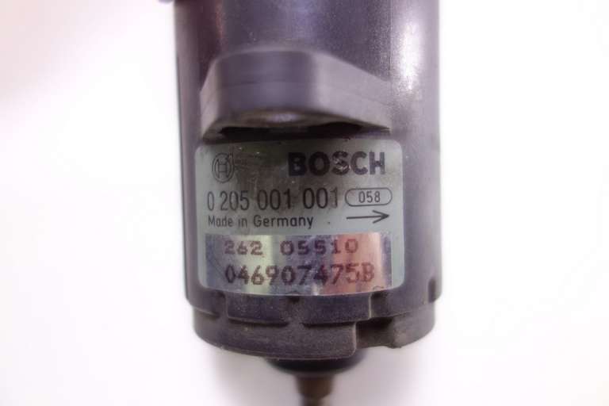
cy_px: 203
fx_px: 474
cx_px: 304
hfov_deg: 65.5
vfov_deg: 46.4
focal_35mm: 28
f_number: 1.8
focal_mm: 10.4
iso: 125
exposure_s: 1/60
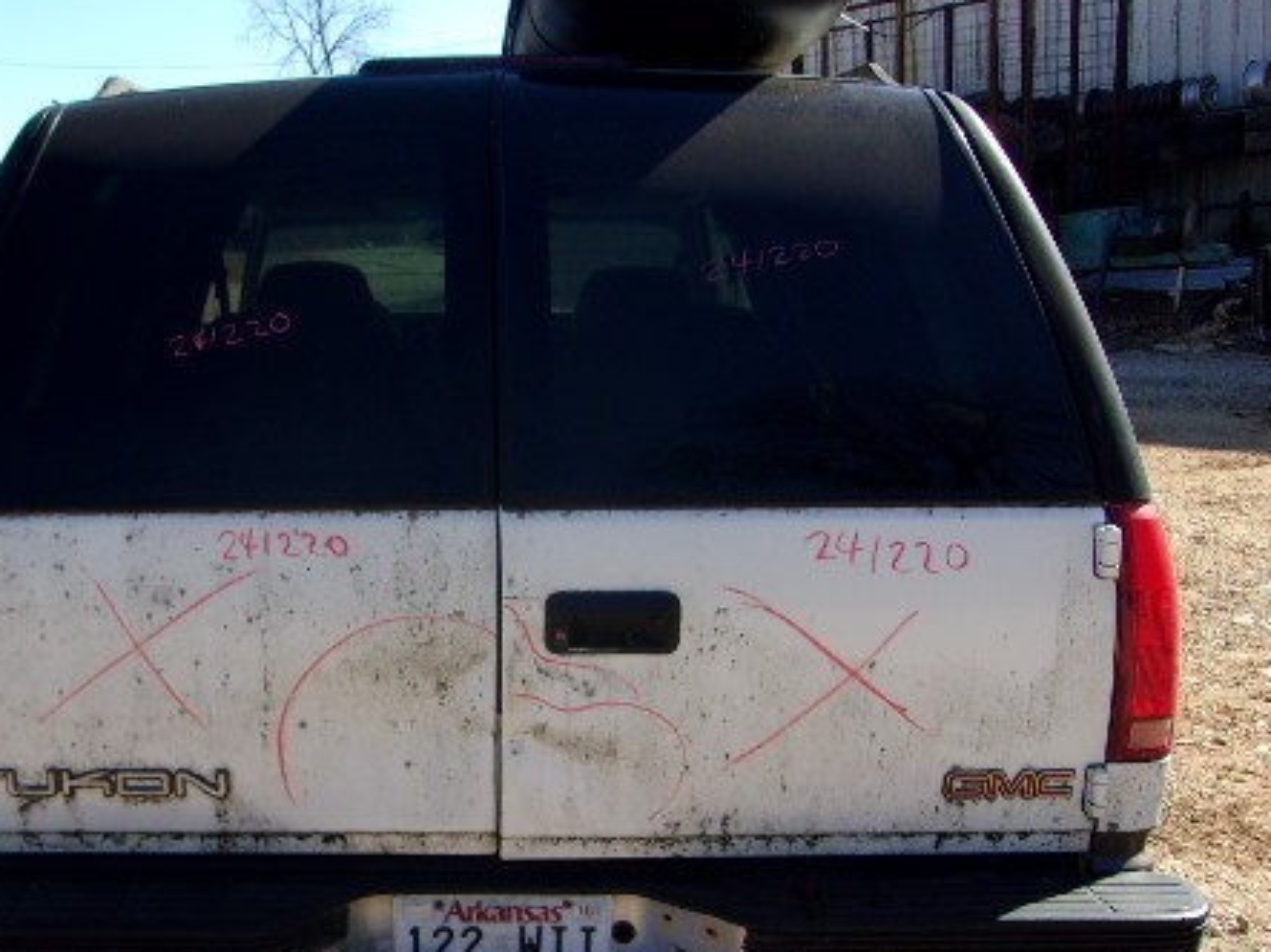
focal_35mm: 39
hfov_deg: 47.2
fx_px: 1432
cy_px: 579
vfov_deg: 36.6
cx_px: 439
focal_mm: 4.9
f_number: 10.4
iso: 80
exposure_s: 1/45
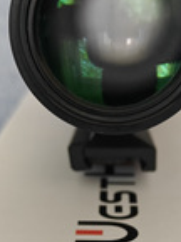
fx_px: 581
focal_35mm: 83
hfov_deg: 17.6
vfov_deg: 22.7
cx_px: 123
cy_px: 240
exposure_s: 1/50
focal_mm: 5.59
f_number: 1.8
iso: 640
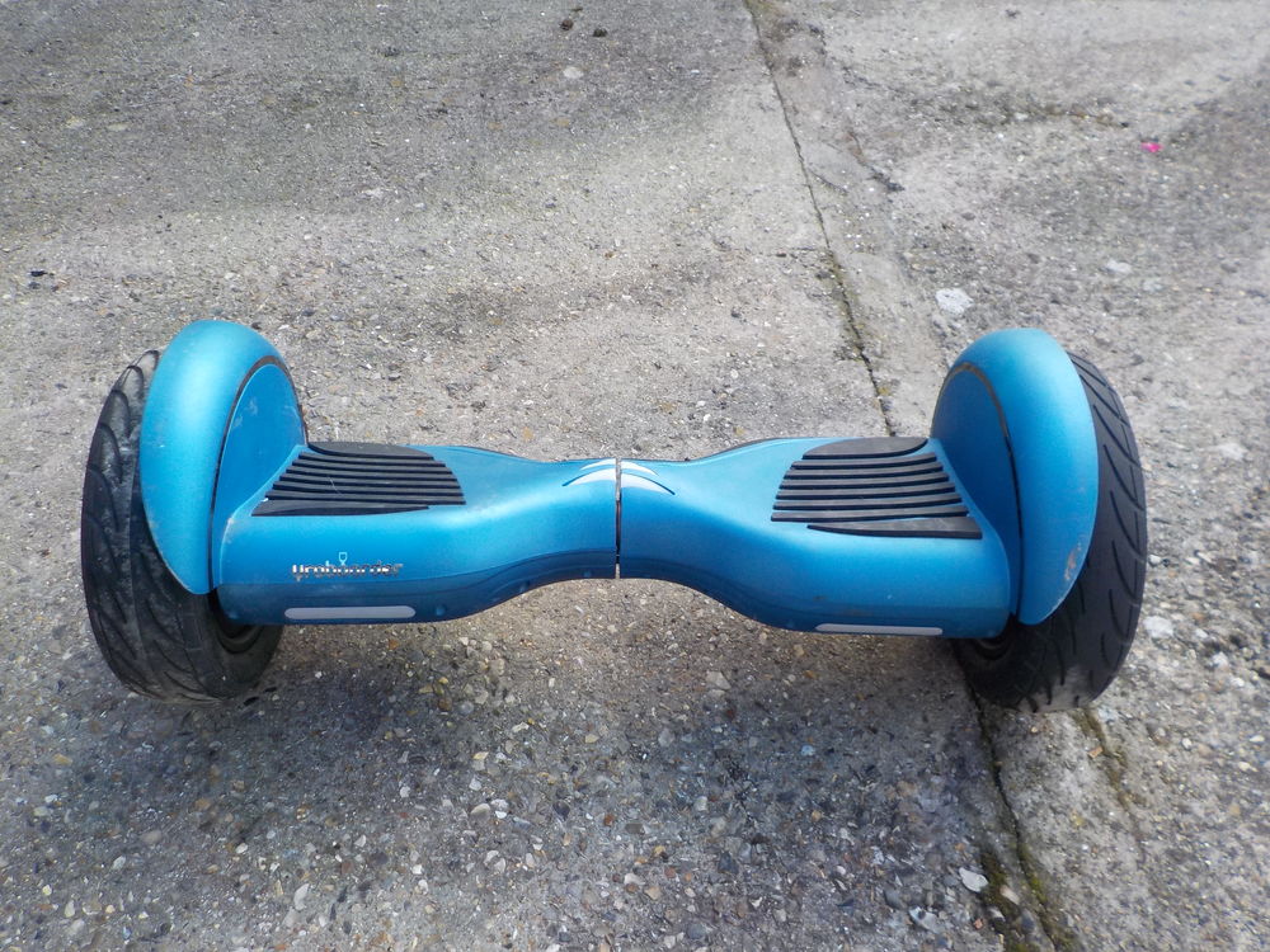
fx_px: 1101
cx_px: 635
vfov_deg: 46.8
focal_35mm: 30
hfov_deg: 60.0
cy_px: 476
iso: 125
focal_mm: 4.1
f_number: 3.3
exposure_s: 1/160
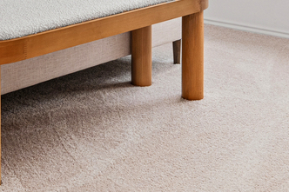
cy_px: -129
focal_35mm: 83
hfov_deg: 24.4
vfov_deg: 14.8
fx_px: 666
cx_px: 111
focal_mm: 17
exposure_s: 1/15
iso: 400
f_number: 8
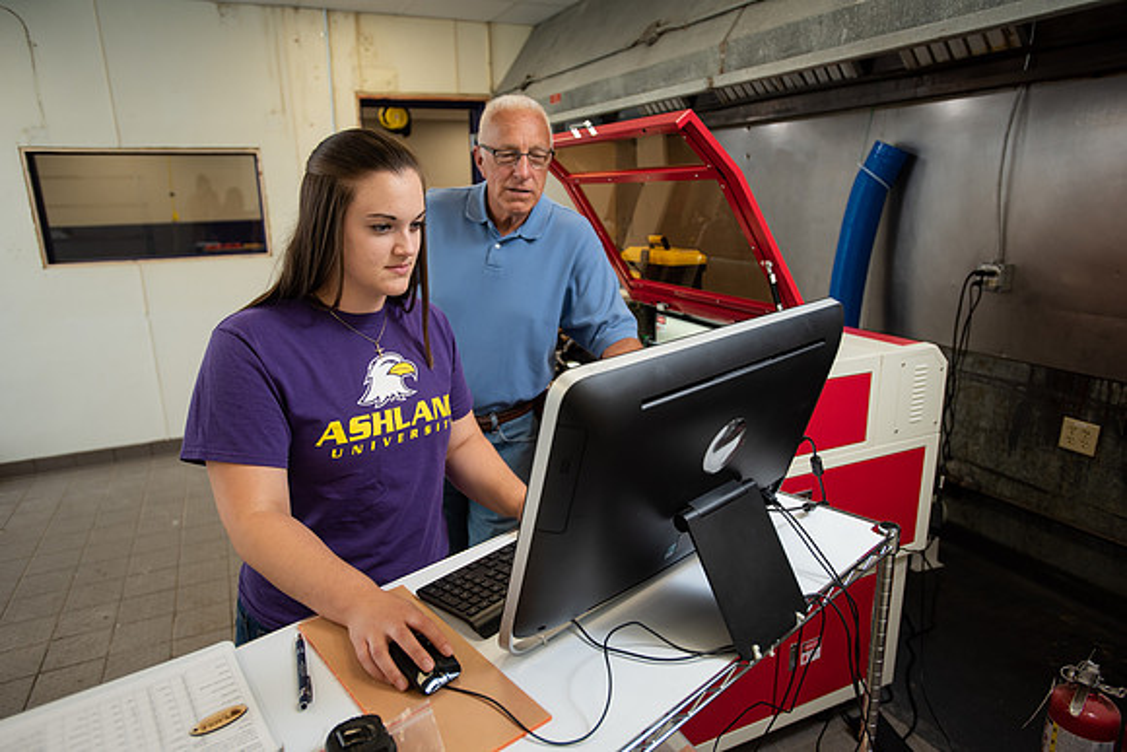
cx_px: 564
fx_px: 751
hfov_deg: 73.7
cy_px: 376
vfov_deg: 53.2
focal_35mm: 24
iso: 400
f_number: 3.5
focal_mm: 24
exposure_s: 1/200
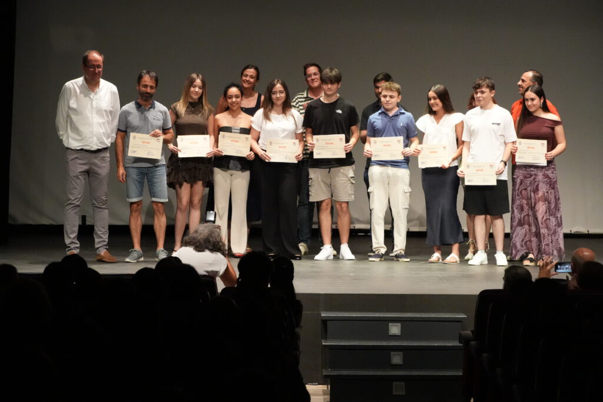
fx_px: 1935
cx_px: 302
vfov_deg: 11.9
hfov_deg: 17.7
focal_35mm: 116
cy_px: 201
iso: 6400
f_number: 6.3
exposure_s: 1/200
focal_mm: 77
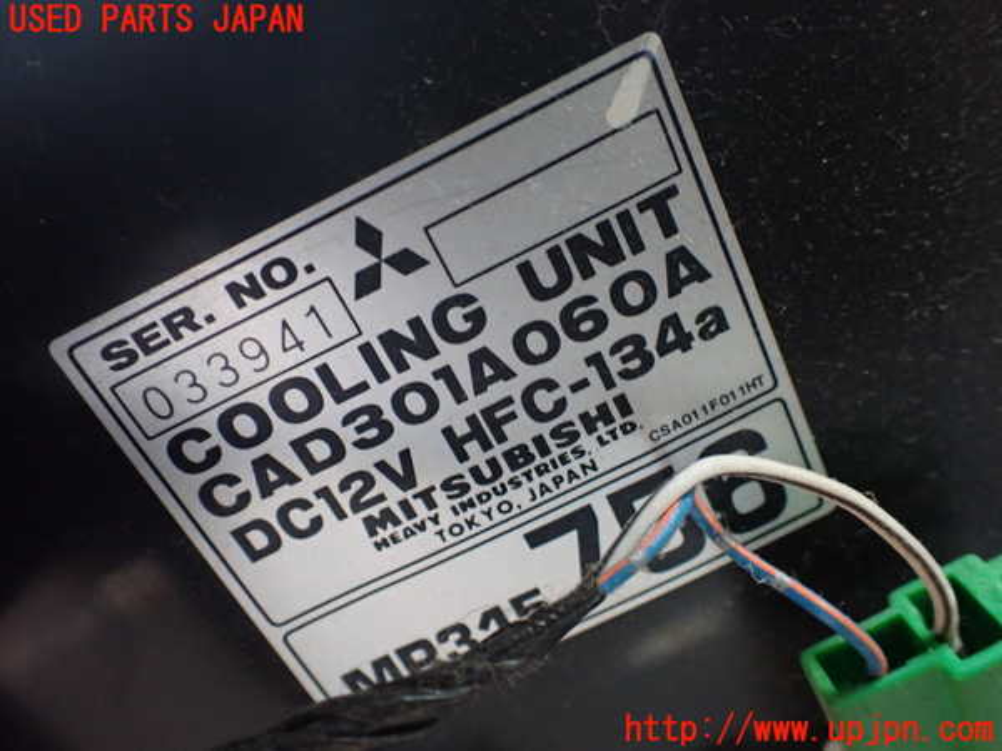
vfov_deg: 46.8
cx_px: 501
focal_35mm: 30
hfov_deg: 60.0
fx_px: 868
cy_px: 376
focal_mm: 5.4
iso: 800
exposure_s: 1/40
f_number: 2.3
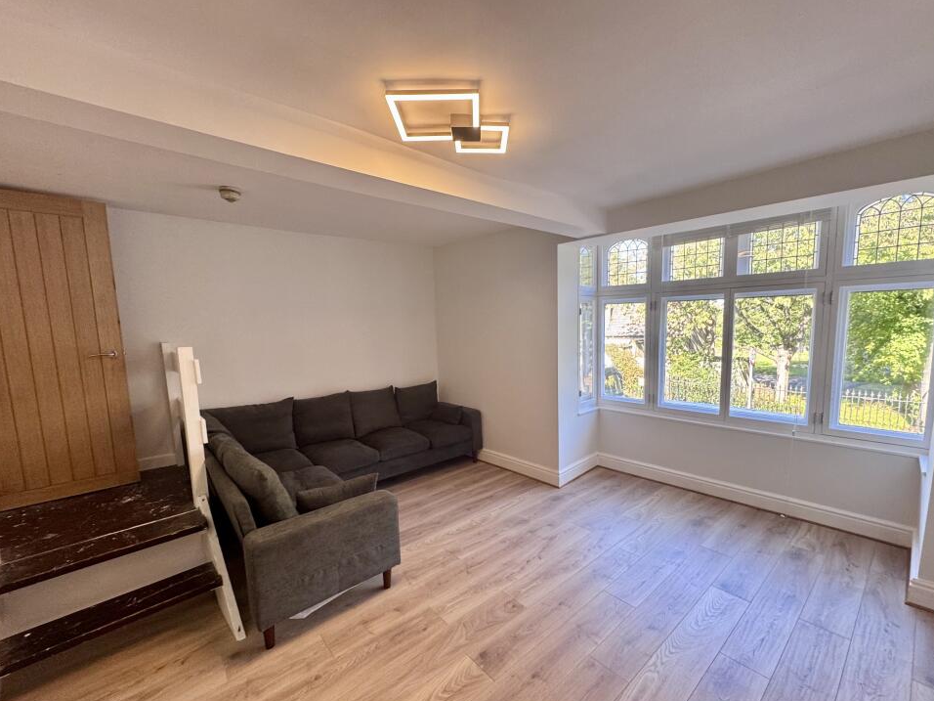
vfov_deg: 81.7
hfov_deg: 98.1
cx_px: 480
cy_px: 371
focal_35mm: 15
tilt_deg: -5.6
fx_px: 405
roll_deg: +2.7
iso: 125
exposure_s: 1/99
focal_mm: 2.22
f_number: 2.2
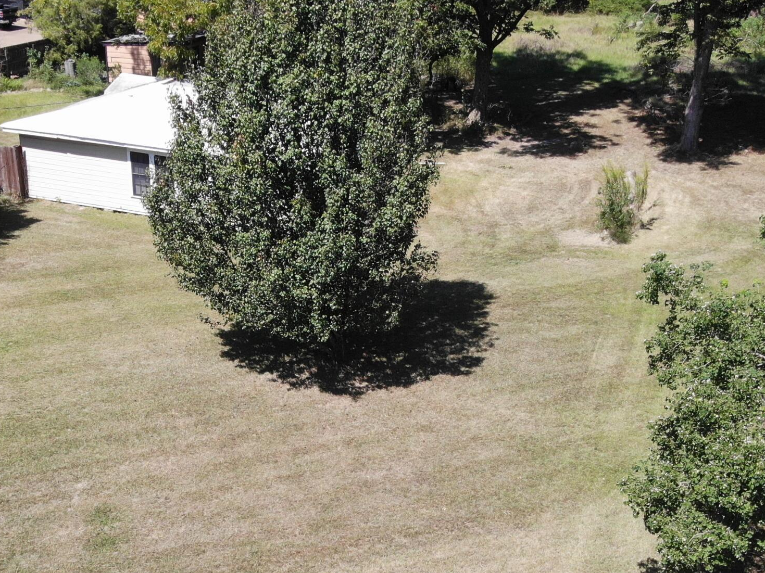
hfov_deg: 38.7
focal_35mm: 49
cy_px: 466
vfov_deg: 28.9
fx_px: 1083
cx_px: 293
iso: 105
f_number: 2.8
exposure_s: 1/712
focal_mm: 4.5
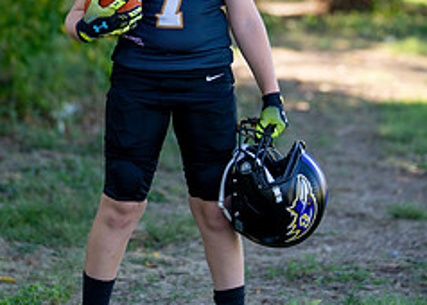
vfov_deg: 9.6
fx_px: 1807
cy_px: 58
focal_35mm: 149
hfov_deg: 13.5
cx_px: 177
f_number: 1.2
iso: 100
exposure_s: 1/1250
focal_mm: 50
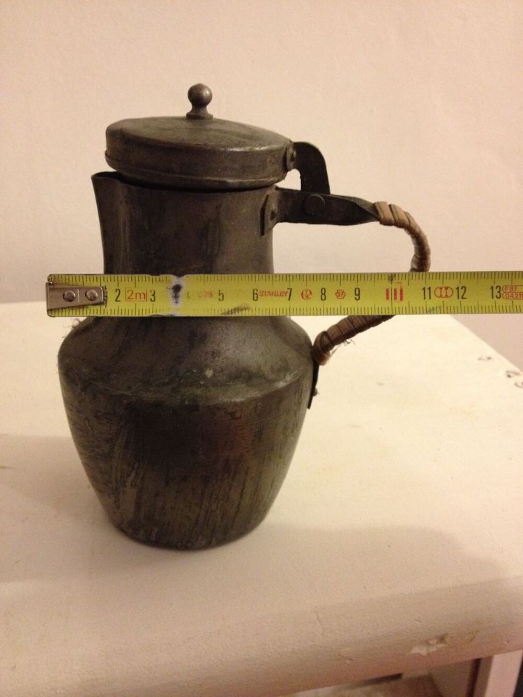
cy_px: 348
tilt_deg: -23.0
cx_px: 262
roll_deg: -2.7
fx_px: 705
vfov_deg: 52.6
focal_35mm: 35
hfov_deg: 40.7
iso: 400
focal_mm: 4.28
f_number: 2.4
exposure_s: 1/15
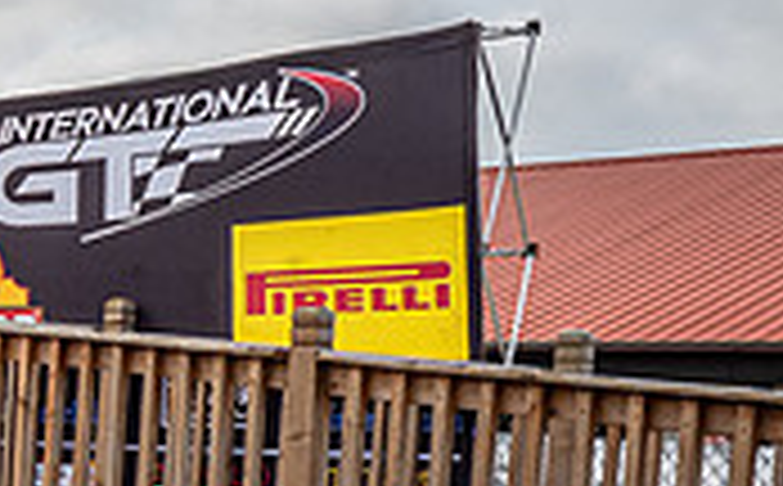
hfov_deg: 20.2
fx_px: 1810
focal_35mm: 85
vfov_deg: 14.8
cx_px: -464
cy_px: 565
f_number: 11
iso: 200
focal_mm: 12
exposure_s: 1/125
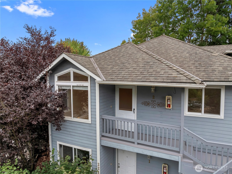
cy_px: 87
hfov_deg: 71.6
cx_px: 116
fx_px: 161
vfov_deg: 56.7
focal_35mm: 24
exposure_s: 1/500
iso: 250
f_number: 2.8
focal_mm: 12.29
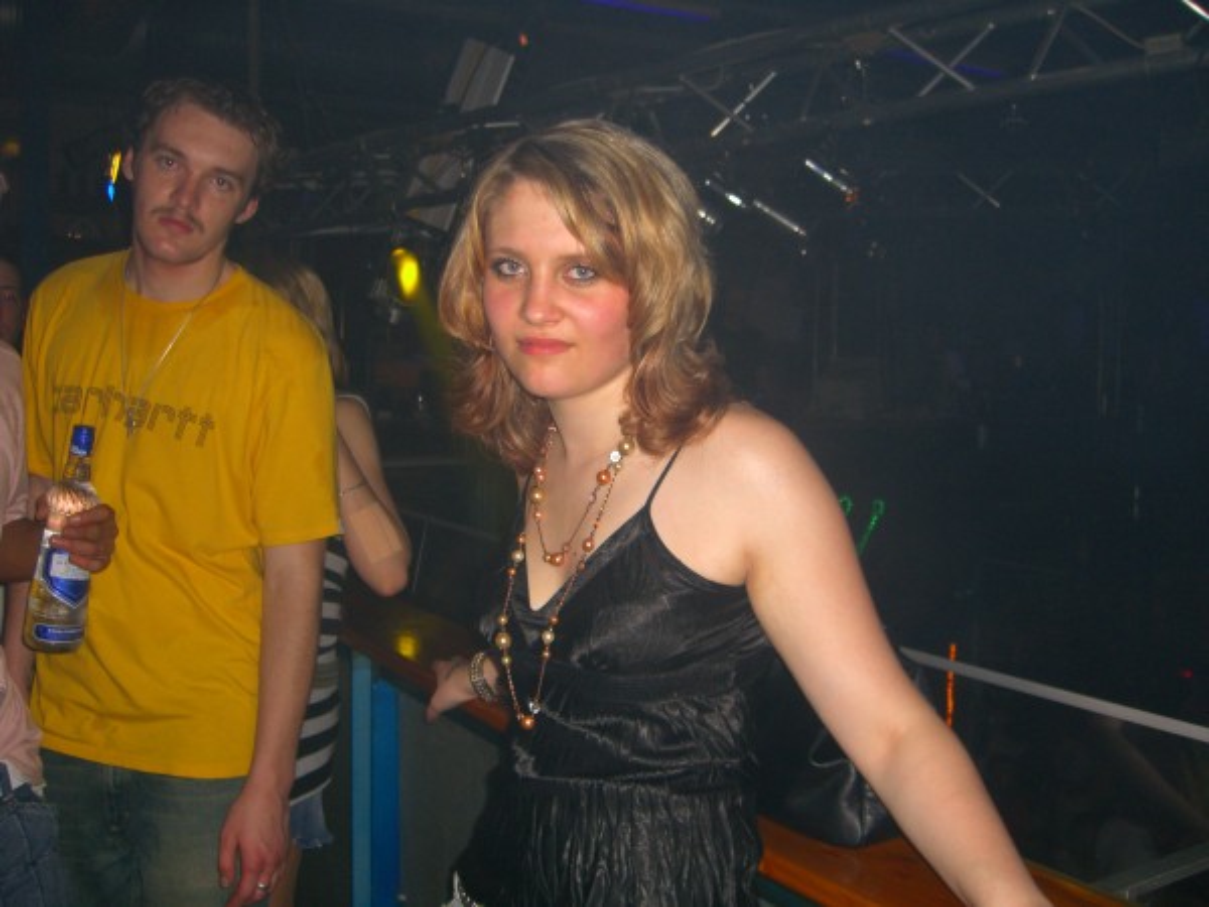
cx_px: 604
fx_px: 1327
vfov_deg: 37.7
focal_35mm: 38
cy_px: 454
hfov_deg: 49.0
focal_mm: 7.9
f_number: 2.8
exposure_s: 1/60
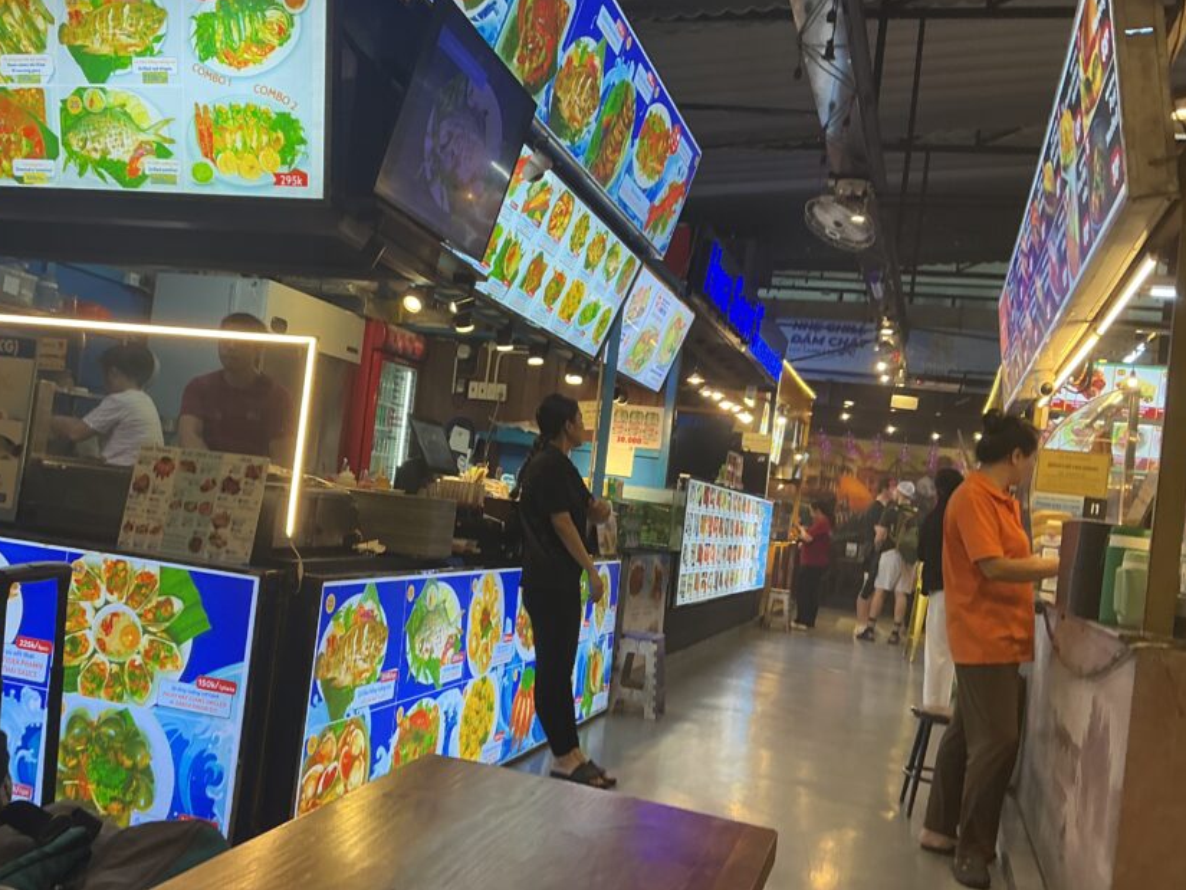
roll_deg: -7.7
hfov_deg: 50.9
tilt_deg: +0.5
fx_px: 1234
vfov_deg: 39.7
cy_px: 454
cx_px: 463
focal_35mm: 36
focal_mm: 3
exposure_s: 1/50
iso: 40
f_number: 1.8
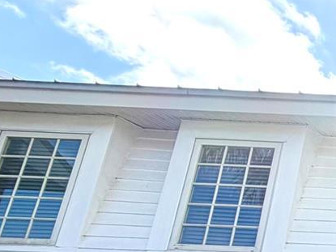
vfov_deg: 24.2
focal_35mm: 54
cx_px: 610
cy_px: 312
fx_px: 524
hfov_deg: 21.7
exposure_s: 1/876
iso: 32
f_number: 2.2
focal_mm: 2.22
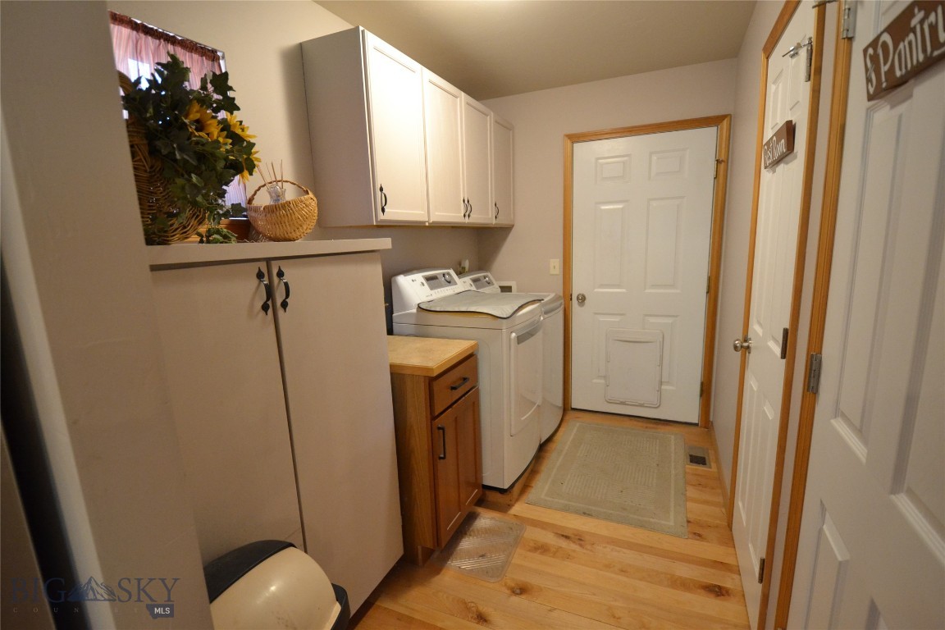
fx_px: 433
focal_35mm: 16
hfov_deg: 95.0
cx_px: 472
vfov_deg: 72.1
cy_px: 315
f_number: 3.5
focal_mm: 11
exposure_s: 1/60
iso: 2000
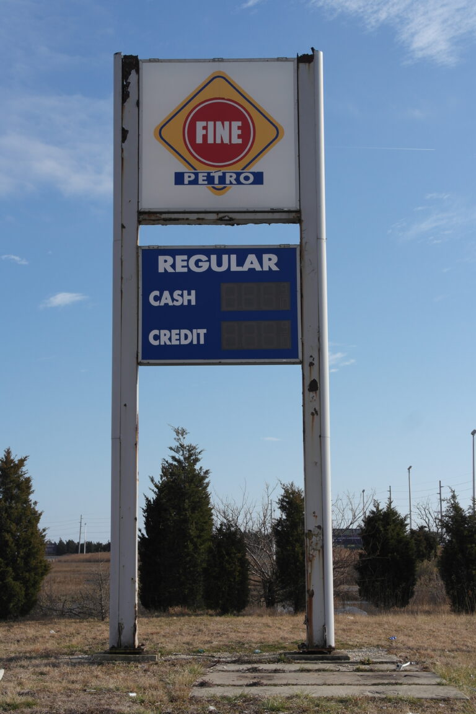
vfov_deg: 34.5
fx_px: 1150
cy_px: 357
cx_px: 238
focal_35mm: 58
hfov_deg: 23.4
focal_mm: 38
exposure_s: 1/320
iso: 100
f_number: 8
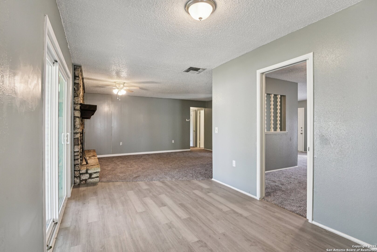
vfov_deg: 70.5
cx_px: 188
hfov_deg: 93.3
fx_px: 178
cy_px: 126
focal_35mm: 17
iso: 2000
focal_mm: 17
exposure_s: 1/20
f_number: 8
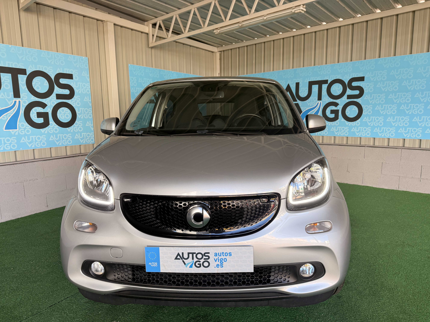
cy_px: 161
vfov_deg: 56.8
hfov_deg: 71.6
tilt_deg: -8.6
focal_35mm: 24
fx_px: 298
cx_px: 215
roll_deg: +1.3
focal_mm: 6.76
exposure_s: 1/257
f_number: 1.78
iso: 100
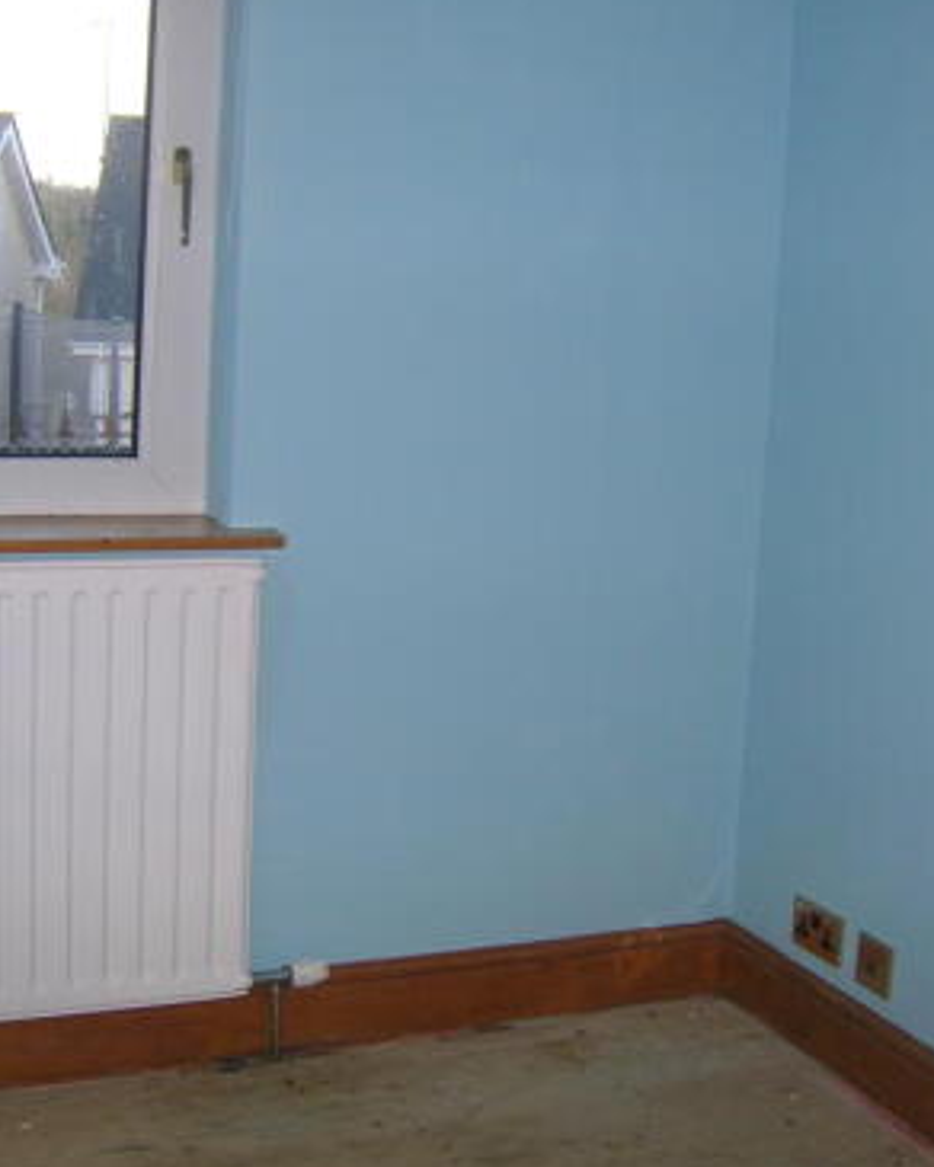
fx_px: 1831
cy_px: 526
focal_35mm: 53
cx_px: 521
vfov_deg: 35.3
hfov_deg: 28.6
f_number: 2.9
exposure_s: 1/60.1
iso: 70
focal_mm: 5.7
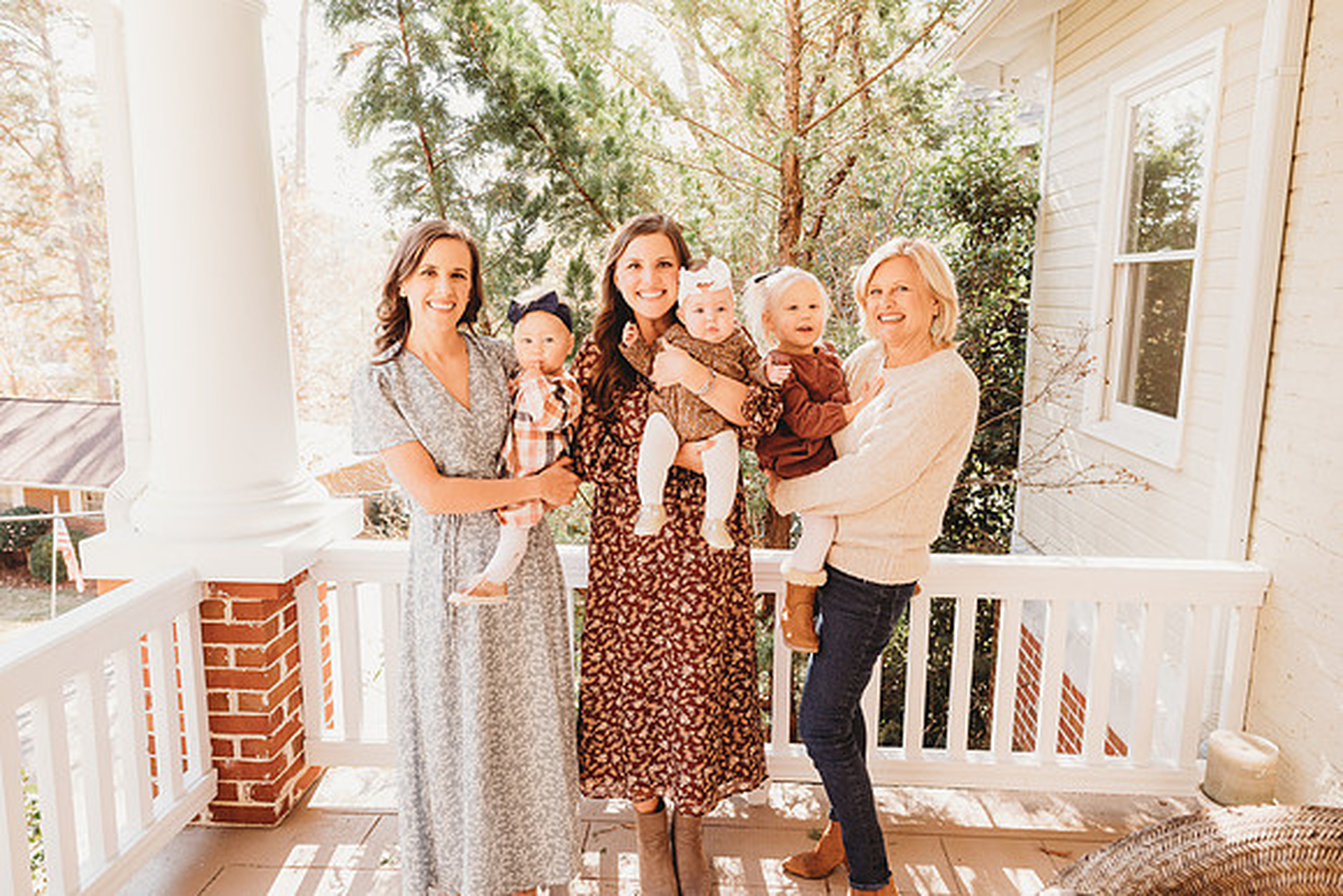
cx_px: 672
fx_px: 896
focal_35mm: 24
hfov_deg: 73.7
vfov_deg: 53.2
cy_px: 448
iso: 400
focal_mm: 24
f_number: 4.5
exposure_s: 1/200
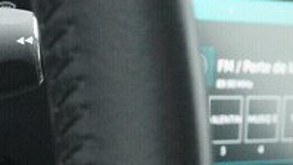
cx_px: -50
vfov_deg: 11.6
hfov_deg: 19.5
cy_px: 71
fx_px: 808
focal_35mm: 104
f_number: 6.3
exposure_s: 1/250
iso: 6400
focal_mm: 24
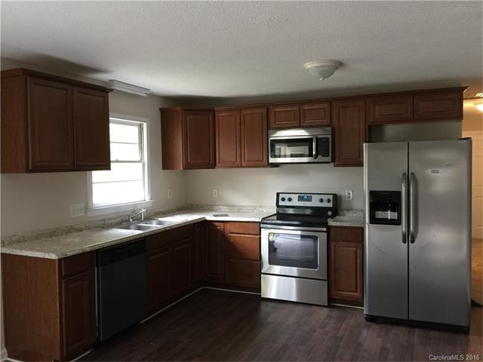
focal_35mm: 29
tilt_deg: -3.6
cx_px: 242
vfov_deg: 48.2
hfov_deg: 61.7
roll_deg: +0.3
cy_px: 181
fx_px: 405
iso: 64
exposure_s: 1/15
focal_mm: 4.15
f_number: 2.2
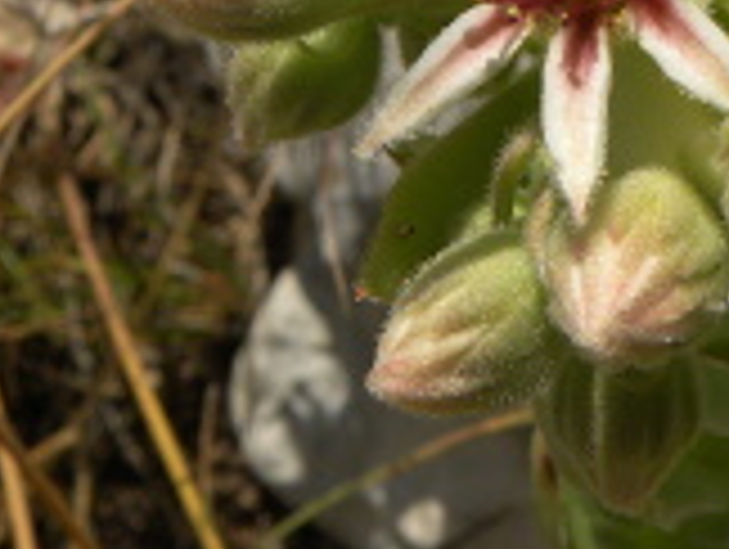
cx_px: 706
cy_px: -140
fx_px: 2868
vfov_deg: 10.7
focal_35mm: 136
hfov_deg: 14.3
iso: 100
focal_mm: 8.2
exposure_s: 1/640
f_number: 6.3
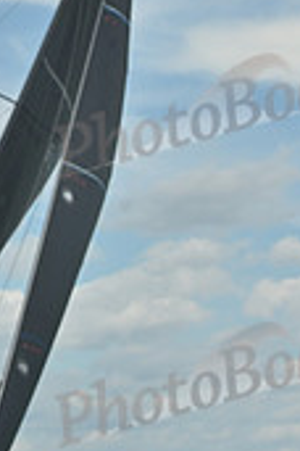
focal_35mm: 238
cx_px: -80
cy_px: 11
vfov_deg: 8.6
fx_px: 2975
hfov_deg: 5.7
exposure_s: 1/1250
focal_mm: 70
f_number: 8
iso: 250
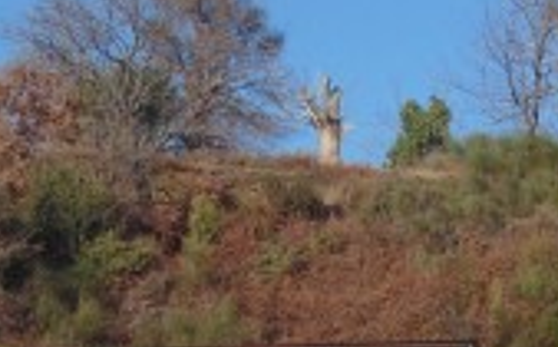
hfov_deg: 14.8
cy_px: 785
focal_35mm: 141
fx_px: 2141
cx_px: 376
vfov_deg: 8.6
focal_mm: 6.2
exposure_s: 1/100
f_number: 10.7
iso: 80
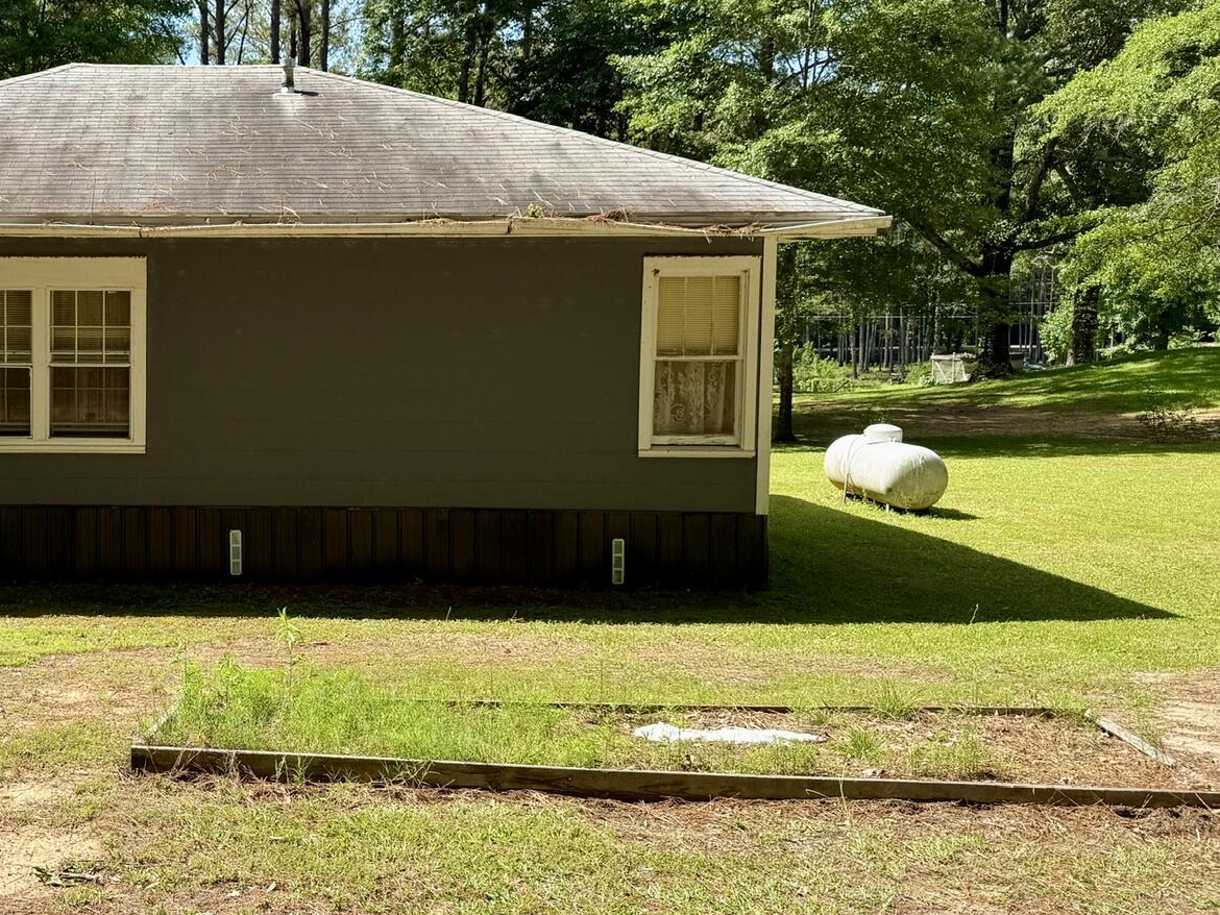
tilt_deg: -5.1
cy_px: 396
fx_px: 1481
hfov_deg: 42.0
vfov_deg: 34.3
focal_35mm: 42
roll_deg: -0.8
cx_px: 176
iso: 80
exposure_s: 1/1493
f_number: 1.78
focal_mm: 6.76
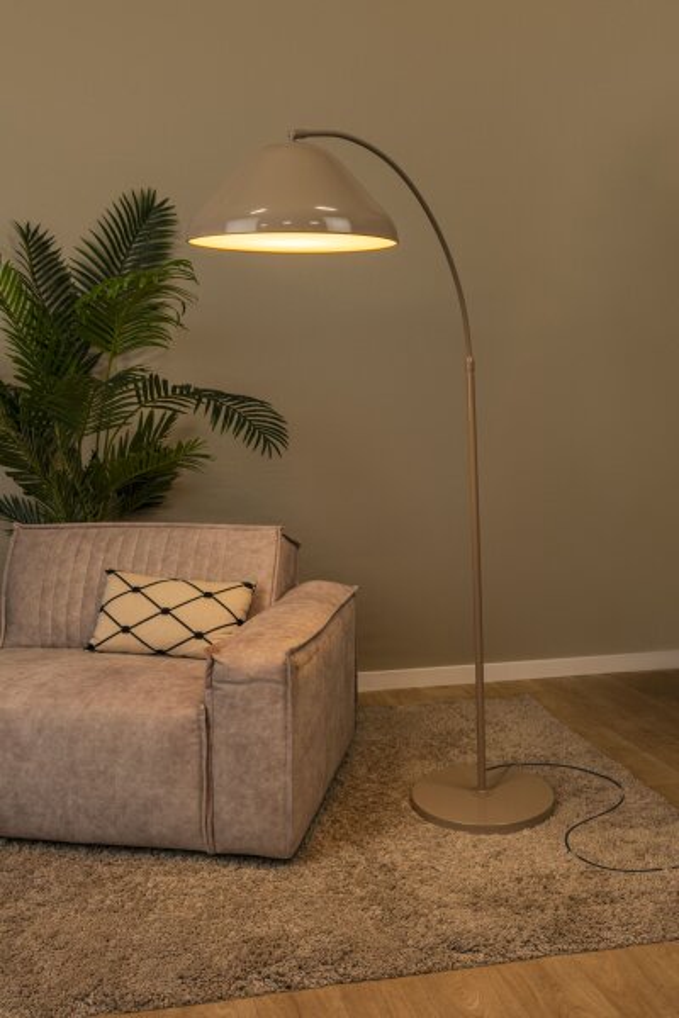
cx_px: 340
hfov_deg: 37.9
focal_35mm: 35
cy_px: 509
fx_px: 990
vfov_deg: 54.4
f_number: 13
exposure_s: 1/13
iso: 400
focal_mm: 35
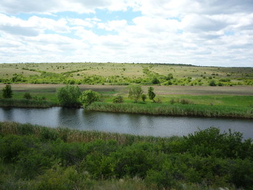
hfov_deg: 60.0
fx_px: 219
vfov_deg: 46.8
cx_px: 126
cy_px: 95
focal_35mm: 30
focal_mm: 5.2
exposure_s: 1/400
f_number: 4.5
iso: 100
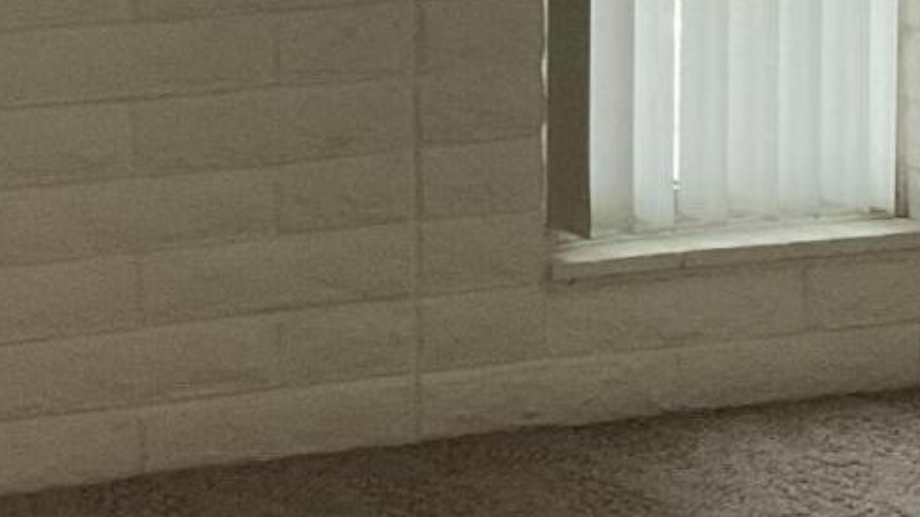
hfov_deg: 16.5
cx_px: 265
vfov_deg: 9.0
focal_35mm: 130
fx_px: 3170
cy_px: -381
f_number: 1.8
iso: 250
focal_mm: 3
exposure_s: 1/60
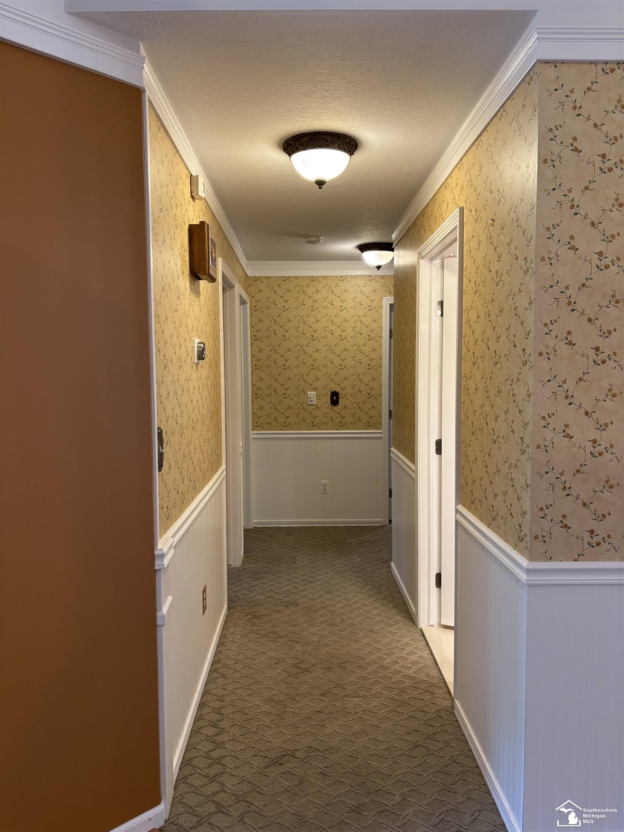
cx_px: 312
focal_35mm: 26
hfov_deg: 53.1
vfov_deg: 67.3
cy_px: 416
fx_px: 625
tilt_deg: -5.5
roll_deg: -0.2
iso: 160
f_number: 1.6
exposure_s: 1/60
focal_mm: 5.96
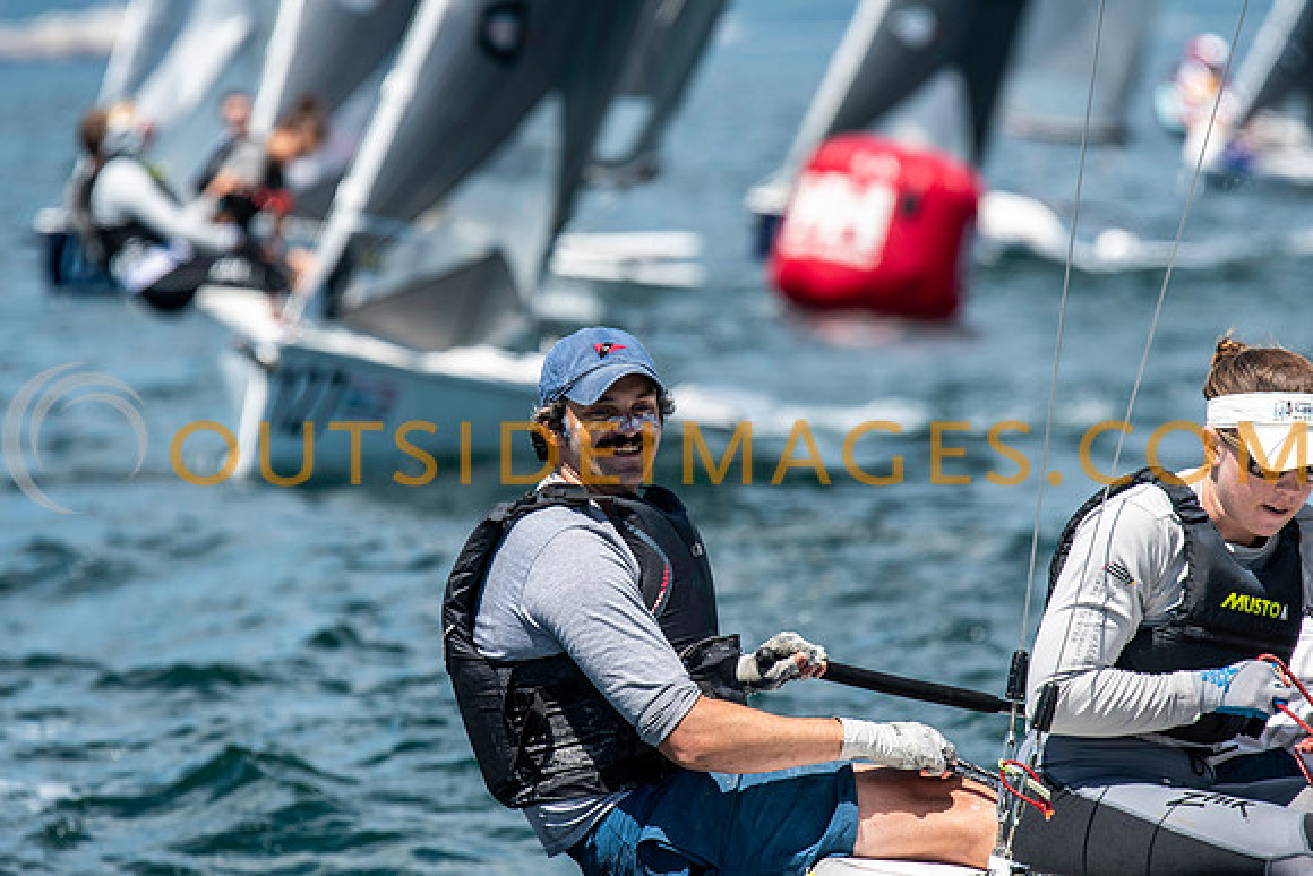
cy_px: 438
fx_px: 16416
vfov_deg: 3.1
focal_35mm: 450
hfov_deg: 4.6
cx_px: 656
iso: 320
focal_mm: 300
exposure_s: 1/1600
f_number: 5.6
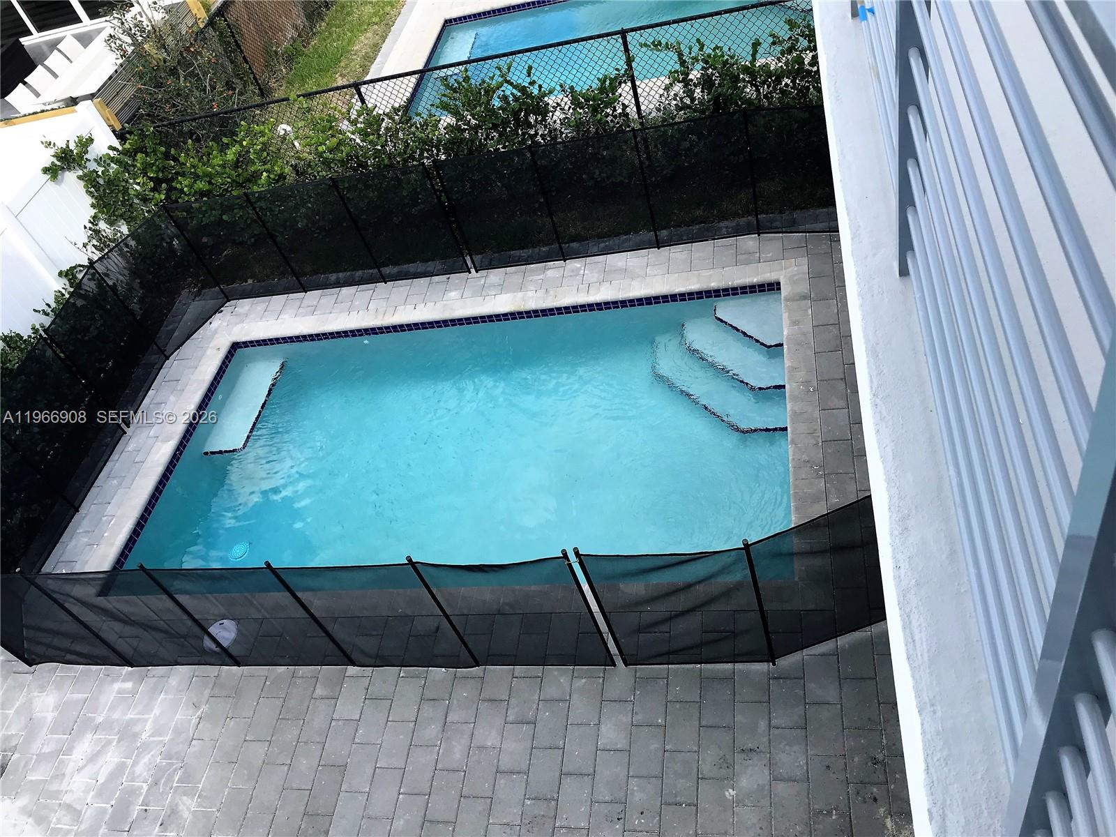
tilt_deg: -44.0
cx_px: 558
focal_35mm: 28
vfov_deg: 49.7
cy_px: 418
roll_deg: +20.7
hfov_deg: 63.4
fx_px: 903
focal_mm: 3.99
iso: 20
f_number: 1.8
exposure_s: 1/660
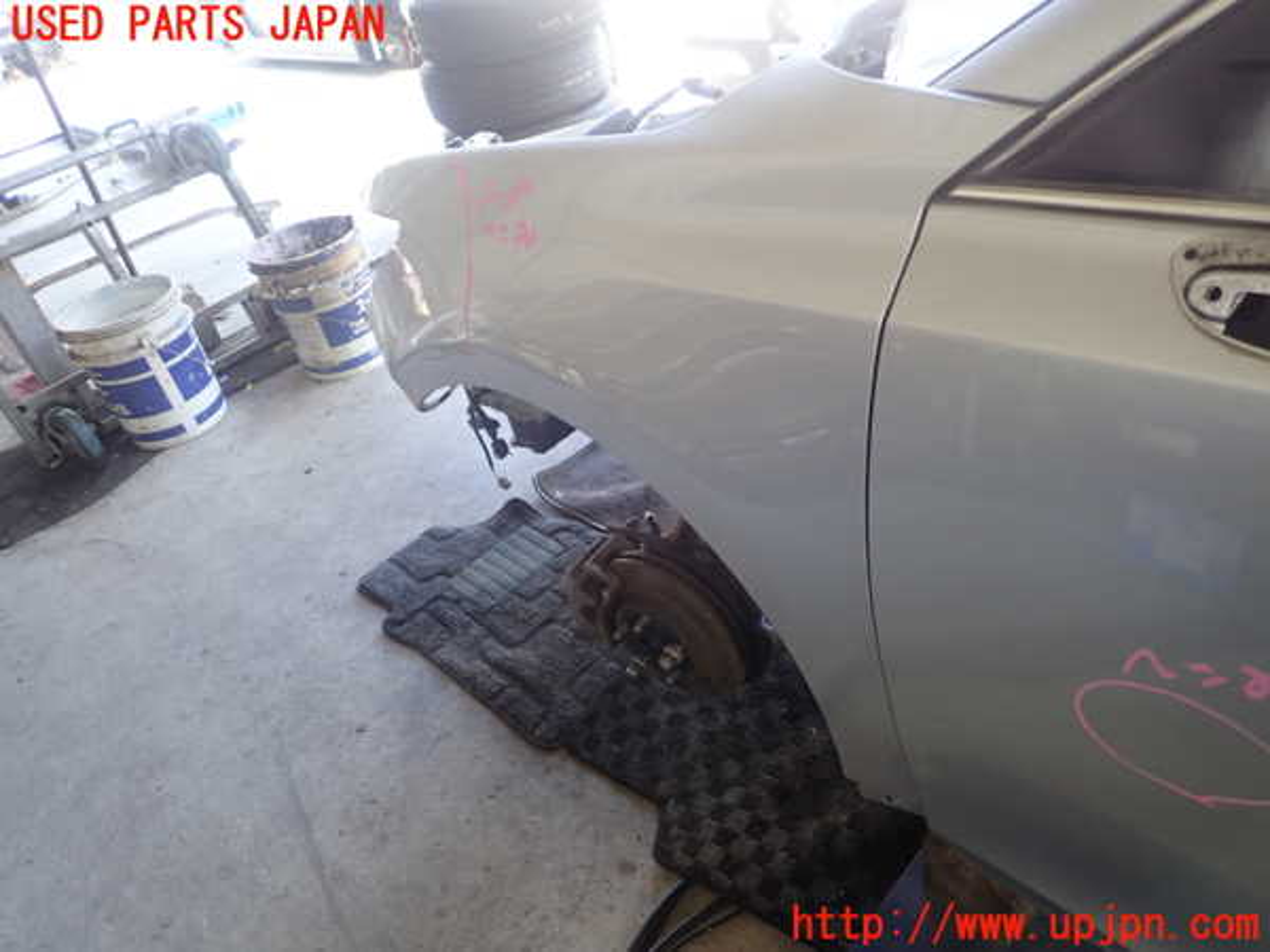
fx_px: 917
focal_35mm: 25
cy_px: 476
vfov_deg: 54.9
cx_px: 635
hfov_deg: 69.4
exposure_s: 1/30
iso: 200
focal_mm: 4.5
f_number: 2
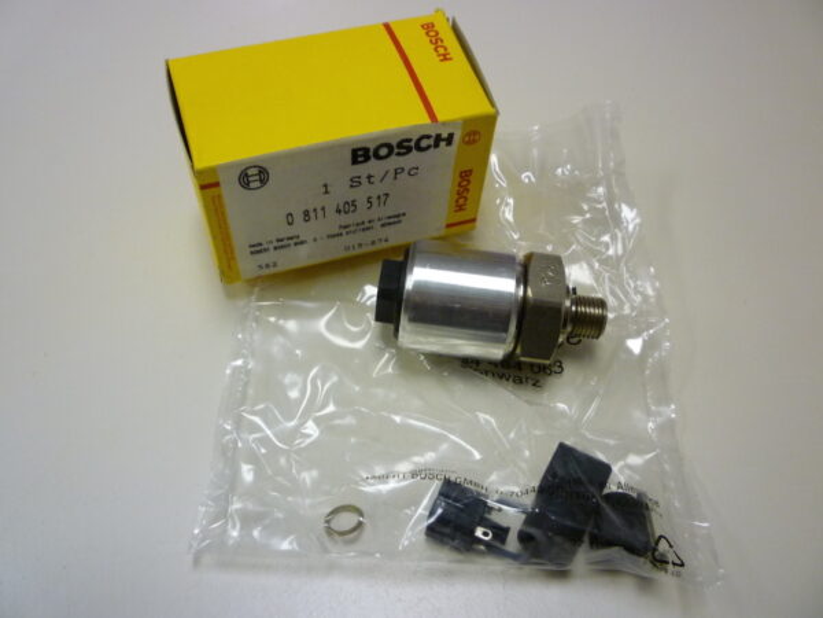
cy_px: 309
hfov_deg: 61.7
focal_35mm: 29
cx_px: 412
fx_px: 689
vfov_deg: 48.2
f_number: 3.3
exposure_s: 1/30
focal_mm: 5.2
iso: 250
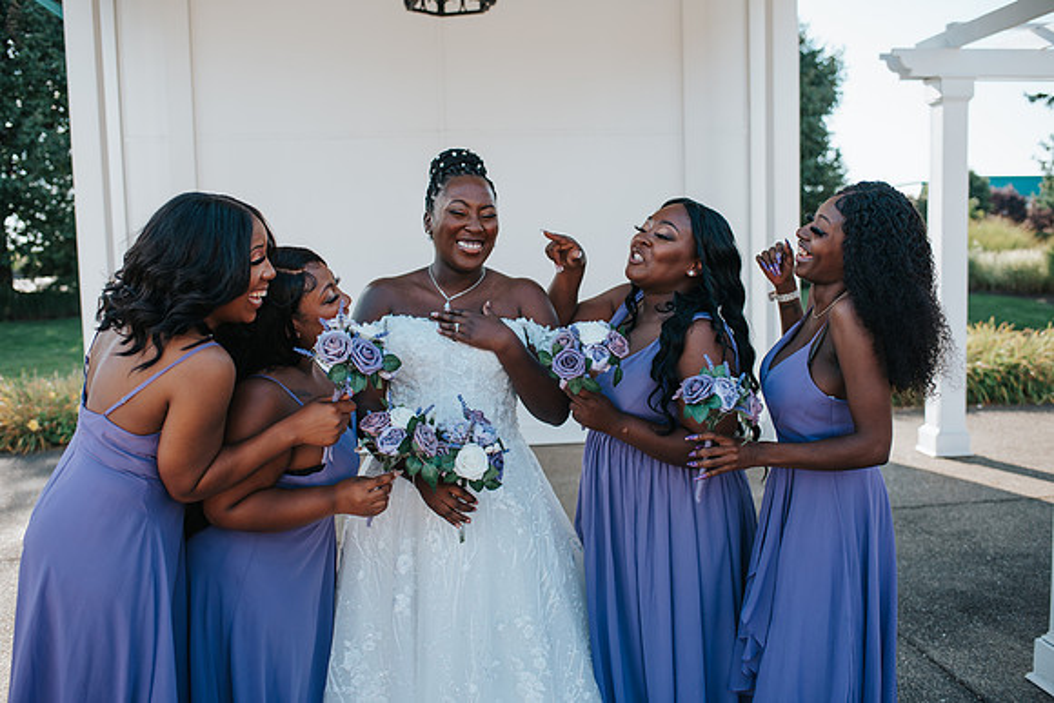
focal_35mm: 35
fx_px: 1025
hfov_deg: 54.4
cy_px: 352
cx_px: 527
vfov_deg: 37.9
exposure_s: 1/640
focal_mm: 35
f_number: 2.8
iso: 110
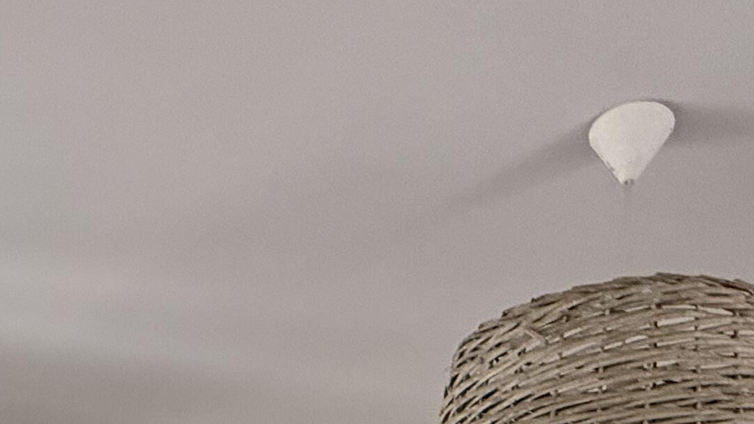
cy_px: 909
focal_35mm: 57
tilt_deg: -7.1
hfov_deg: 36.1
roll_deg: +0.7
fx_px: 1140
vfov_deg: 15.5
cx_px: 229
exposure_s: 1/82
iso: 320
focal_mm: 2.22
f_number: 2.2
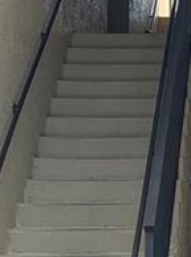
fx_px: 1196
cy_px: 64
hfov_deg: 8.9
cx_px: 272
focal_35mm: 162
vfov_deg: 12.2
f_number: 1.8
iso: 25
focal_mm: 4.25
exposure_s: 1/570
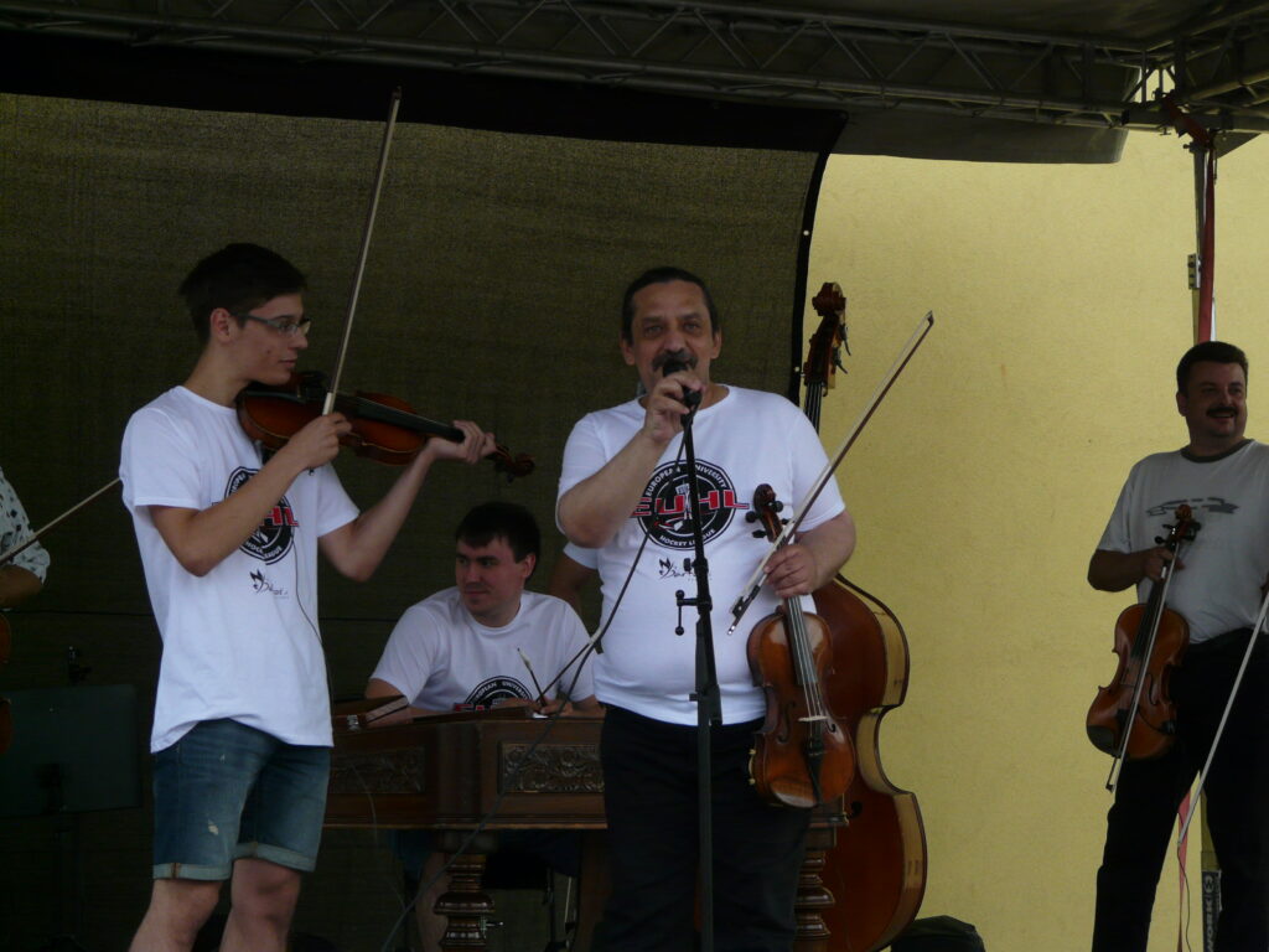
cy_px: 476
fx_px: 3446
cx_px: 634
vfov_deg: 15.7
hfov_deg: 20.9
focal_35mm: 94
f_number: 3.6
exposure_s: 1/500
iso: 125
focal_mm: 15.4
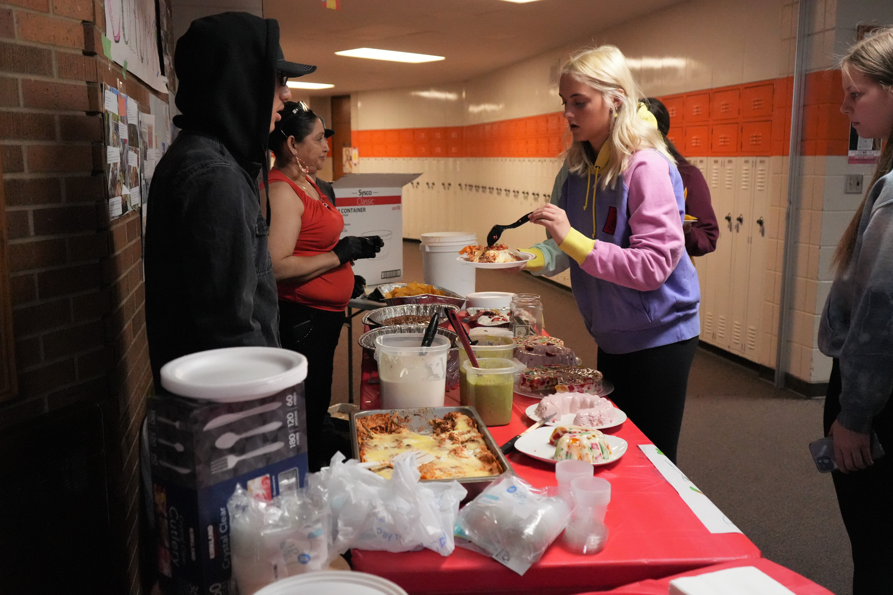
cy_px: 298
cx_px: 446
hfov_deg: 57.2
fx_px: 819
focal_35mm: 33
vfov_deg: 40.0
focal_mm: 33
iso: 12800
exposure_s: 1/400
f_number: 4
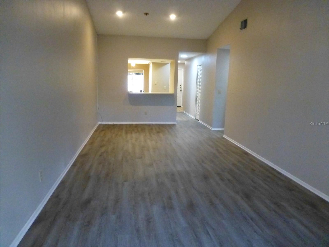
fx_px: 228
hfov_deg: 71.6
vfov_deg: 56.8
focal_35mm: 24
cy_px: 124
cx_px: 164
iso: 1600
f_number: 3.3
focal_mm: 4.3
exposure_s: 1/80
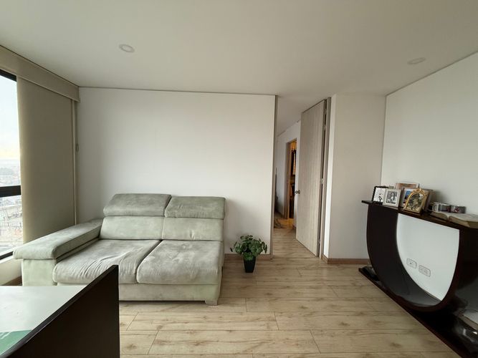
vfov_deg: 85.7
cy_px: 179
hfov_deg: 102.1
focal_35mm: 14
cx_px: 239
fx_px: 193
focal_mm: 2.22
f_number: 2.2
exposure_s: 1/70
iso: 320
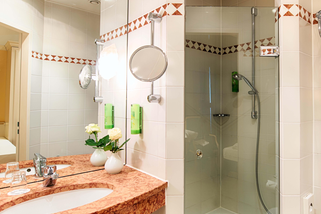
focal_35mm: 25
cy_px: 110
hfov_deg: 70.0
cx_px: 207
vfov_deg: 51.3
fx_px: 223
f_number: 8
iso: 100
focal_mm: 14
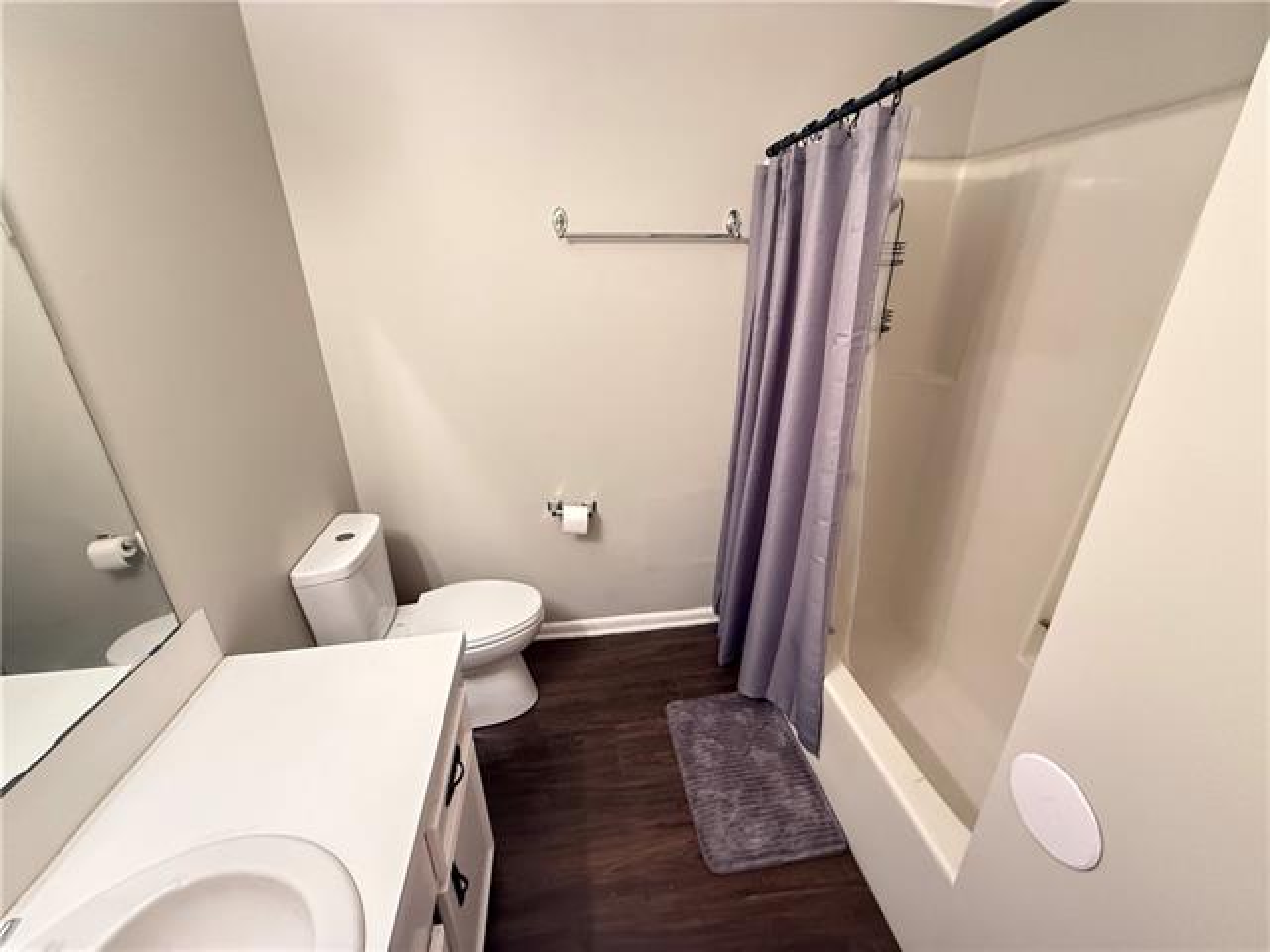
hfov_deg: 102.1
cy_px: 476
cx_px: 635
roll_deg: +0.4
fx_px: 514
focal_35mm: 14
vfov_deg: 85.7
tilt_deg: -21.4
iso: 800
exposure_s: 1/60
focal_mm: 2.22
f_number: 2.2
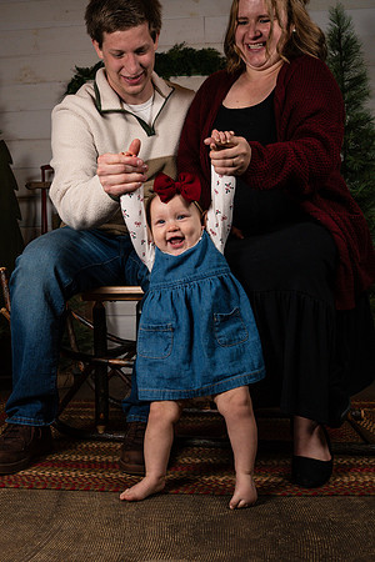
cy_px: 285
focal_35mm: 37
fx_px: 575
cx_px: 126
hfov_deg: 35.8
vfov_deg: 52.1
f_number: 5.6
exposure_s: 1/250
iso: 320
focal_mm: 24
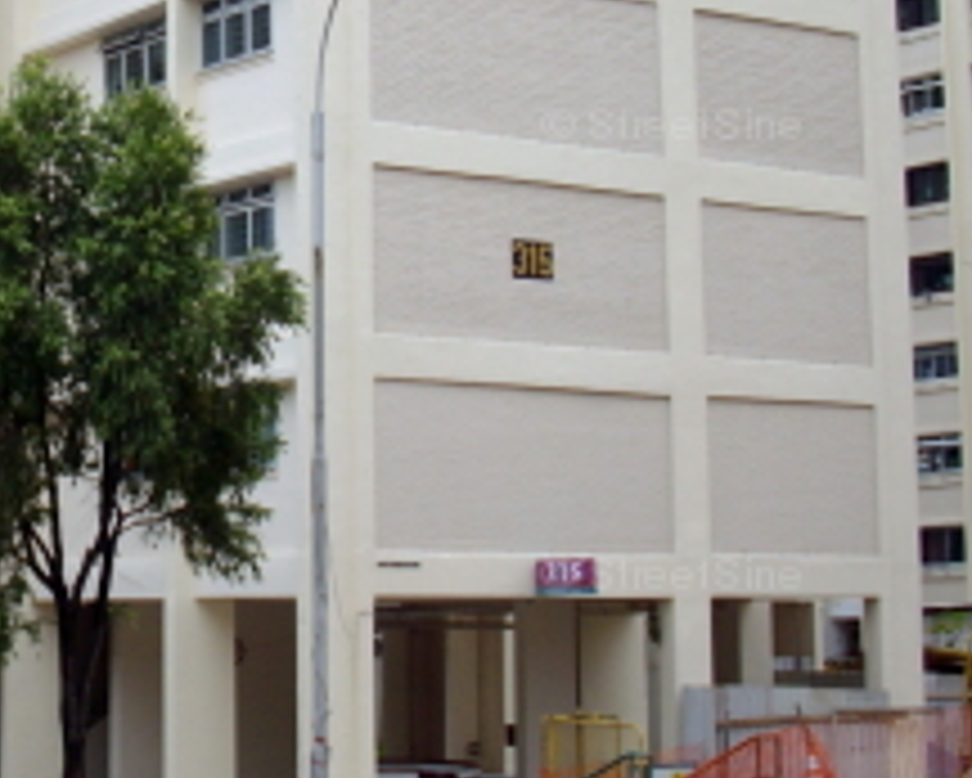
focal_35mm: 92
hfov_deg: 20.1
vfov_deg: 16.6
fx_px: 2648
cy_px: 130
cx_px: -22
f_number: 5.6
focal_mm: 6.2
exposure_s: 1/60
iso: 80
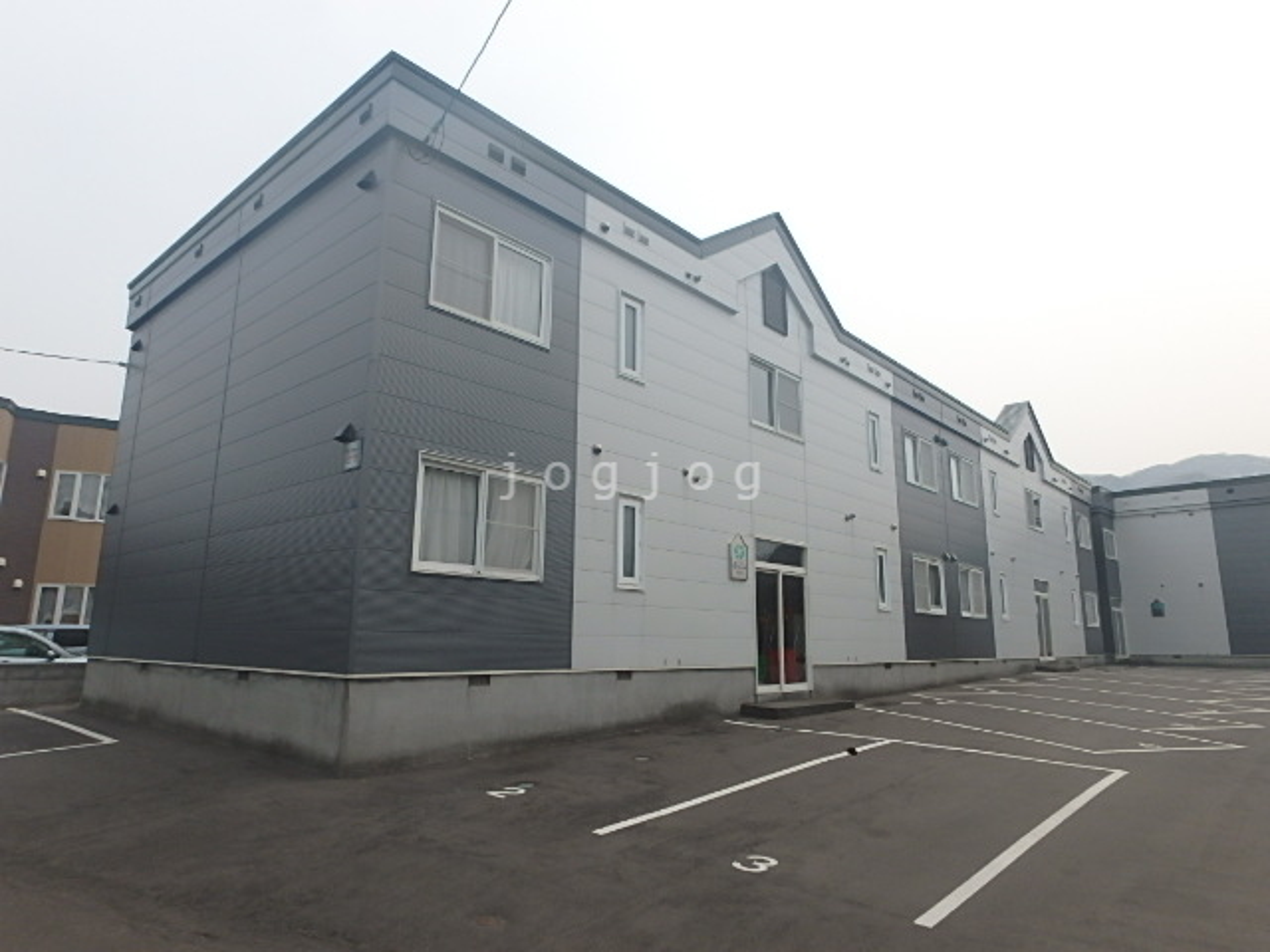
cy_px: 476
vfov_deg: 63.4
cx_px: 635
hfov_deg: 79.0
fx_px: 770
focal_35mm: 21
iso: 125
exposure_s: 1/500
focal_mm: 3.7
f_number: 6
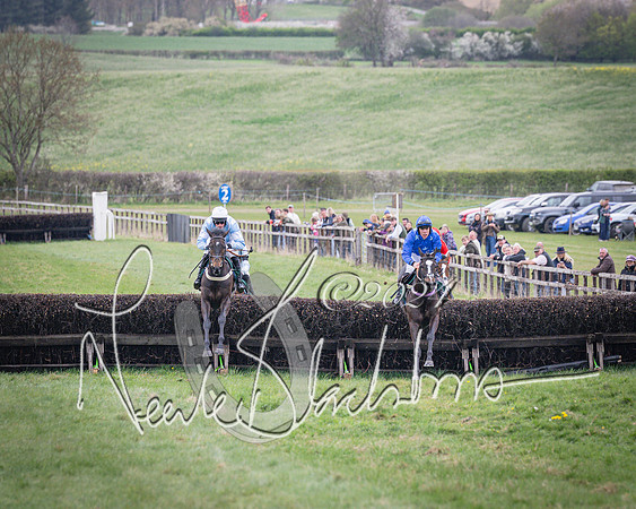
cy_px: 298
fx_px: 7219
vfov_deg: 4.0
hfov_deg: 5.0
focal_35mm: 384
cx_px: 317
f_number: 4
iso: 500
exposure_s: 1/1600
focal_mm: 170
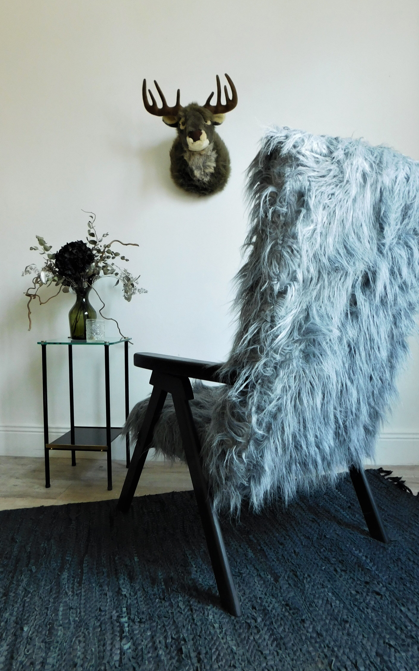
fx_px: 457
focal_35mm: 25
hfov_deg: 49.2
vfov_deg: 72.5
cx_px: 224
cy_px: 333
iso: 125
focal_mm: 4
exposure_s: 1/6
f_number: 3
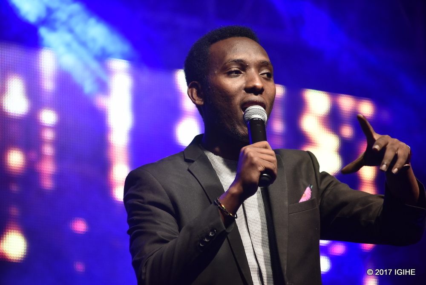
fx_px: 3552
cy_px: 142
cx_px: 213
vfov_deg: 4.6
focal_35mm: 300
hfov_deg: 6.9
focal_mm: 300
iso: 2000
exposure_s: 1/125
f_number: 5.6
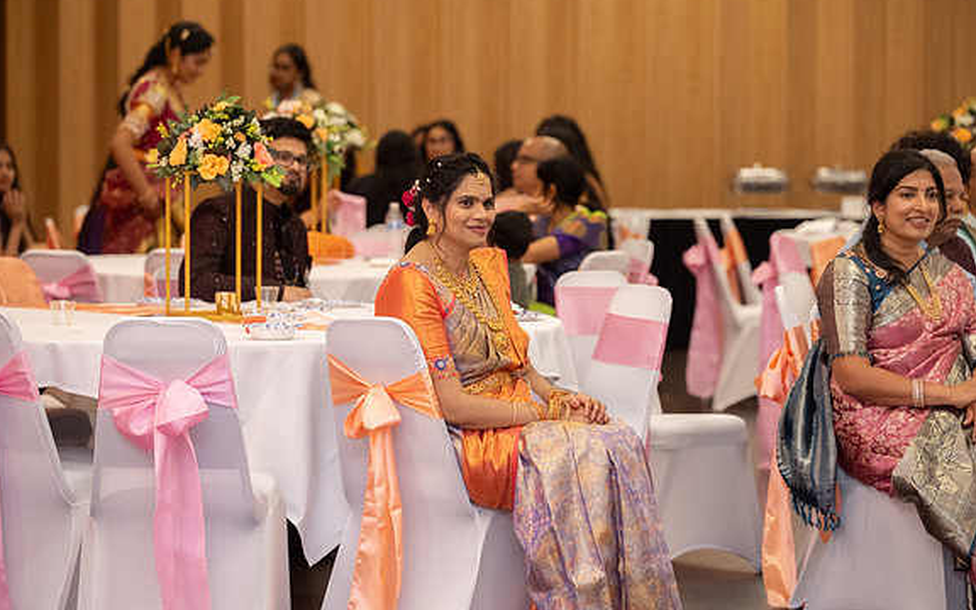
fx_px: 3431
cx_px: 486
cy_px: 289
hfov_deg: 16.2
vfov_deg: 10.2
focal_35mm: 129
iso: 1000
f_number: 3.5
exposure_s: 1/160
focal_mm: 125
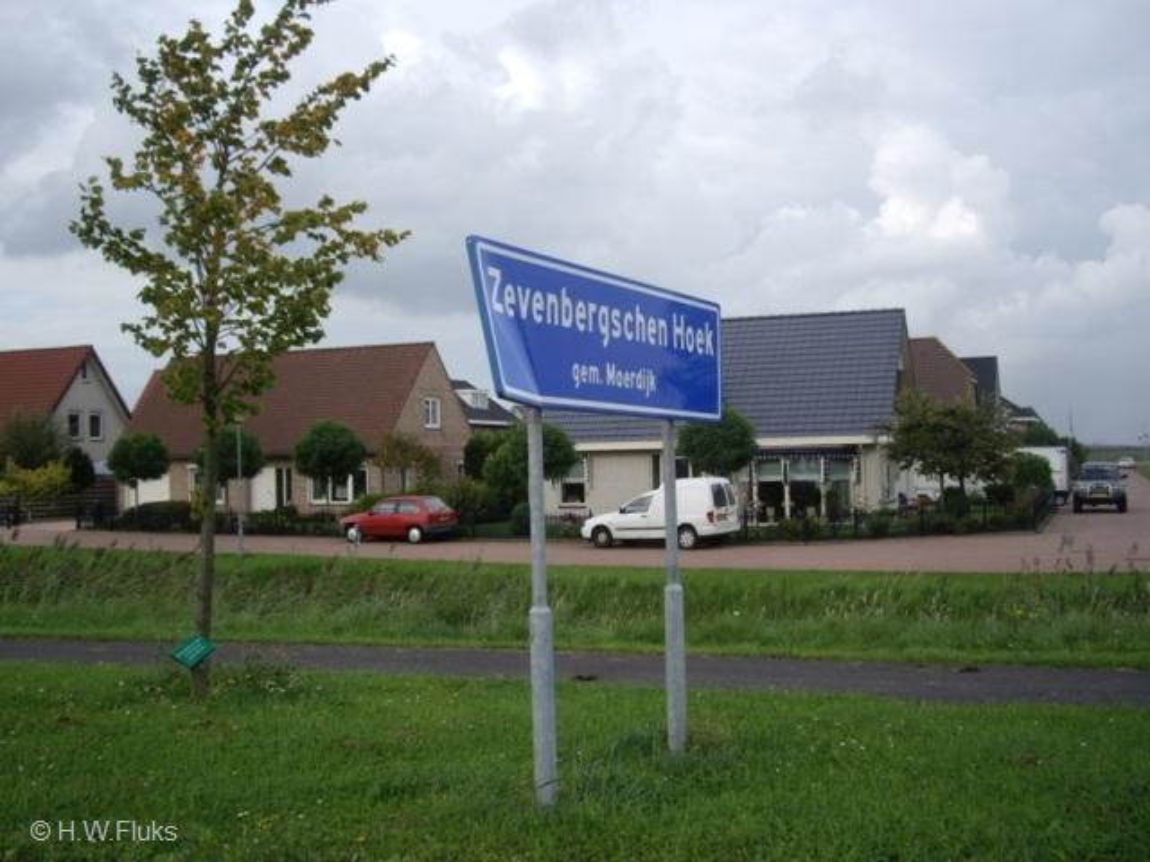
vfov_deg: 37.7
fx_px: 1262
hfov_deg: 49.0
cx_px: 575
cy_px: 431
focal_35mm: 38
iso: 64
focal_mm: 7.9
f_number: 2.8
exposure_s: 1/500
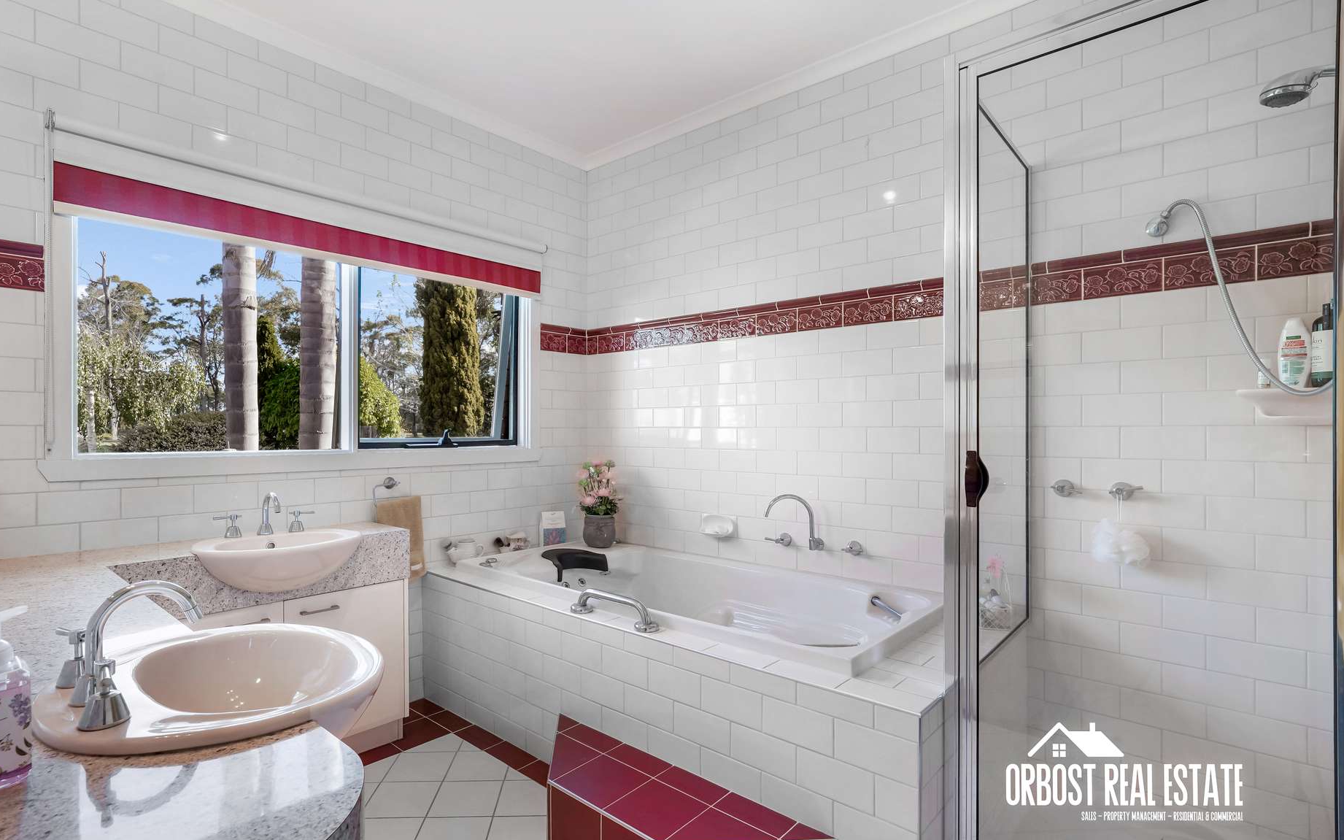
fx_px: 623
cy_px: 450
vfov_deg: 67.9
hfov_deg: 94.3
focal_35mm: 17
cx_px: 646
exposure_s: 1/2.5
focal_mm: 16
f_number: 9
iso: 100
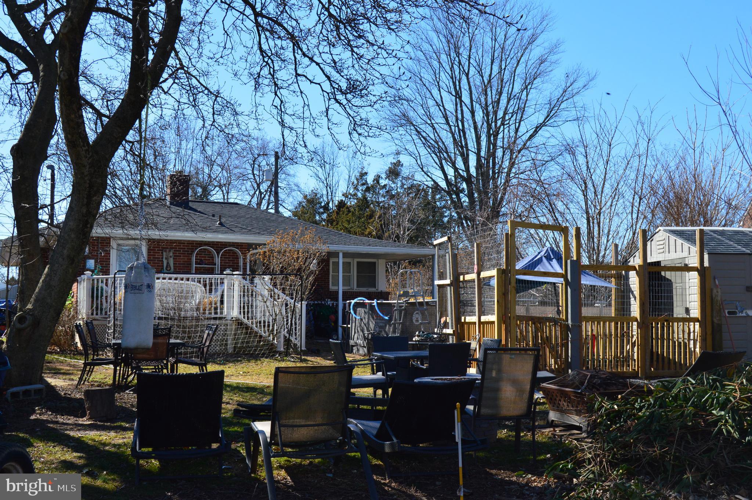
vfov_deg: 29.8
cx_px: 376
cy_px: 250
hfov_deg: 43.6
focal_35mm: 45
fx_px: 939
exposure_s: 1/400
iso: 400
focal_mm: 30
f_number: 11
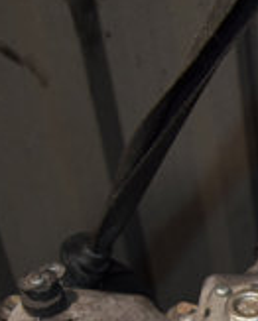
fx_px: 1103
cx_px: 528
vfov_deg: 15.9
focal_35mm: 116
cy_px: 394
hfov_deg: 11.8
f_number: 5
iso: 800
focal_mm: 21
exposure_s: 1/100
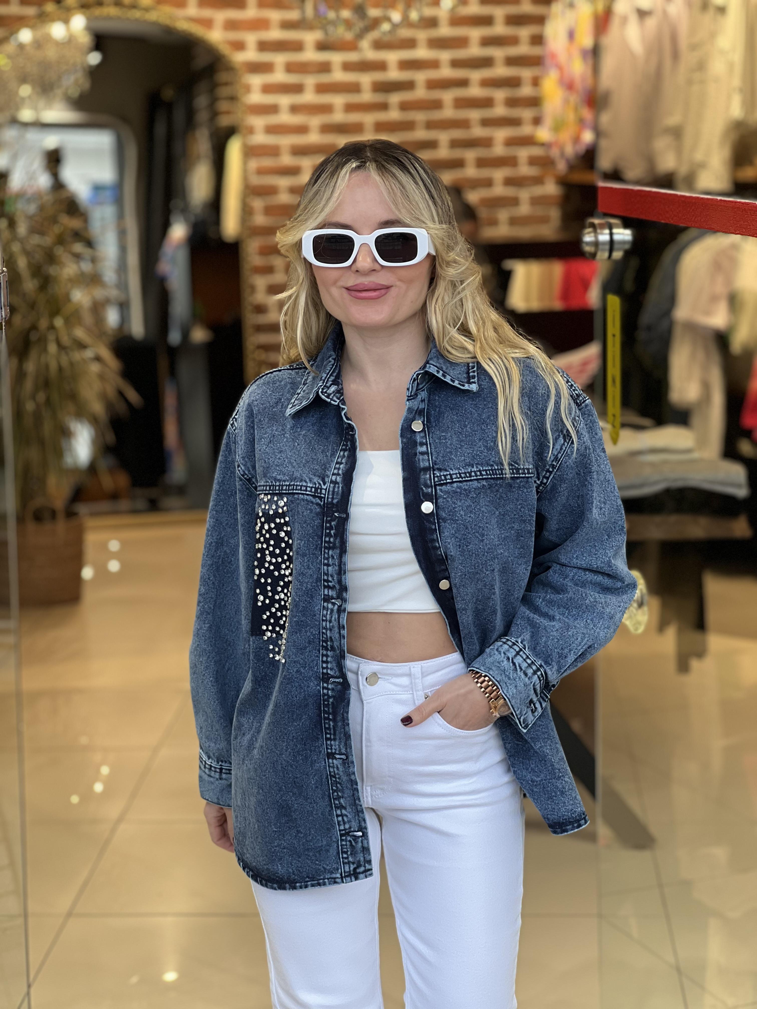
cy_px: 504
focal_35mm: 77
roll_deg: +0.5
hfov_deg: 19.1
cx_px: 378
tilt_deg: -9.7
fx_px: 2245
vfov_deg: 25.3
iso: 80
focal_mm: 9
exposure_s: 1/100
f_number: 2.8
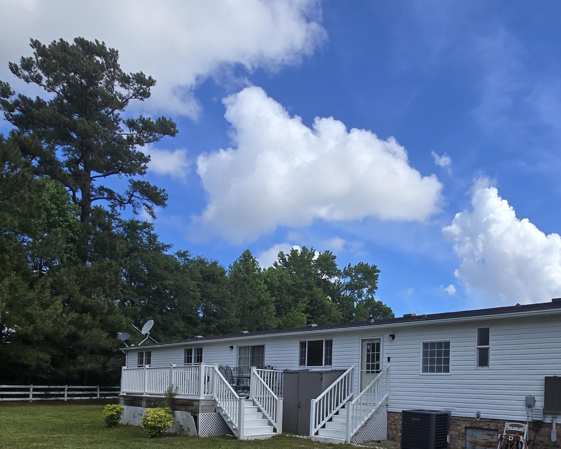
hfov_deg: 69.4
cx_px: 342
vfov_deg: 54.1
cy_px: 369
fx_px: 399
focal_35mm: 24
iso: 50
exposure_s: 1/2352
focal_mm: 2.2
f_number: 2.2
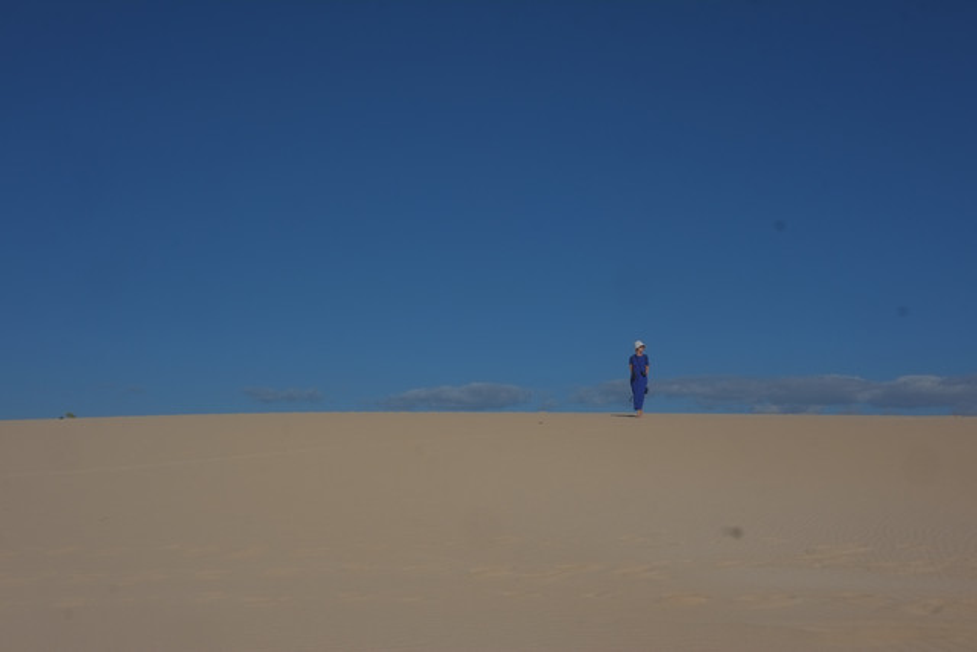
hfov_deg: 47.4
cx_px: 488
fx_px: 1113
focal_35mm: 41
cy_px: 326
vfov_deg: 32.6
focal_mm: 27
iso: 200
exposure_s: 1/480
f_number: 16
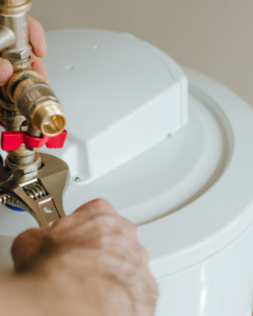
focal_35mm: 71
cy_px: 159
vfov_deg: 26.8
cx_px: 65
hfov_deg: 21.4
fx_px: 665
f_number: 4
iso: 200
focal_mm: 50
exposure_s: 1/160
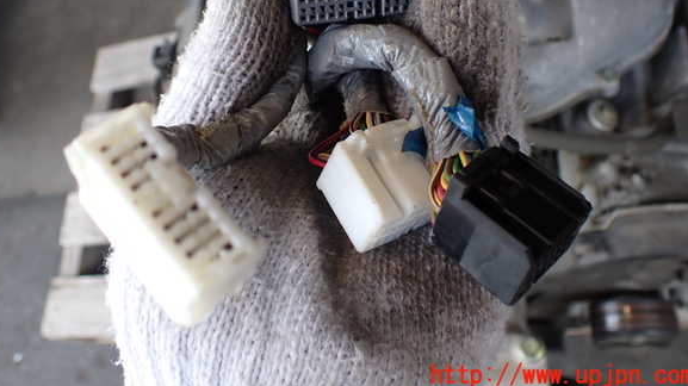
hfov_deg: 58.0
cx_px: 342
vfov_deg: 34.2
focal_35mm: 34
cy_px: 123
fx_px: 620
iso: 125
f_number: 2.3
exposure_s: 1/125
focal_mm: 5.4
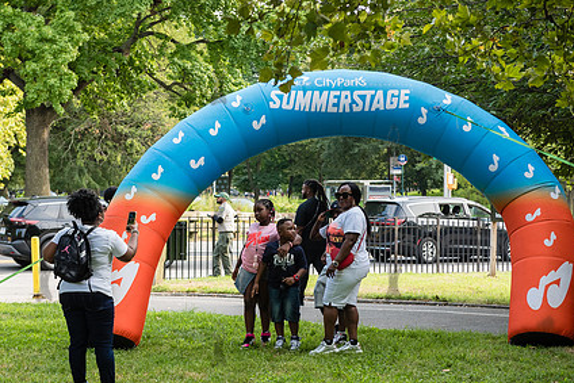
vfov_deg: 13.2
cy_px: 234
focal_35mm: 104
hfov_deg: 19.6
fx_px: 1659
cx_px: 211
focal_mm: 70
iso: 1000
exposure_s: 1/320
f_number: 4.5
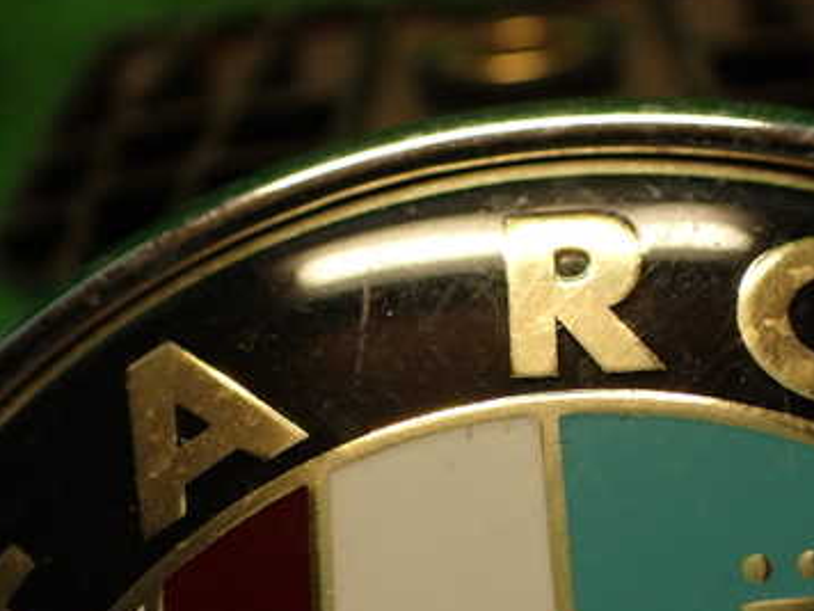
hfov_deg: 35.5
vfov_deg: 26.7
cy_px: 446
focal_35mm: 54
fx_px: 1270
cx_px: 391
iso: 200
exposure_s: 1/50
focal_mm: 5.79
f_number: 2.4
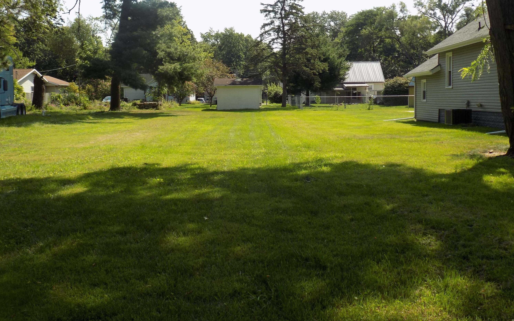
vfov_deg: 34.3
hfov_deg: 52.7
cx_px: 261
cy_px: 127
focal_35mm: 37
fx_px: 518
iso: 80
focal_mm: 6.1
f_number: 3.4
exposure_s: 1/500
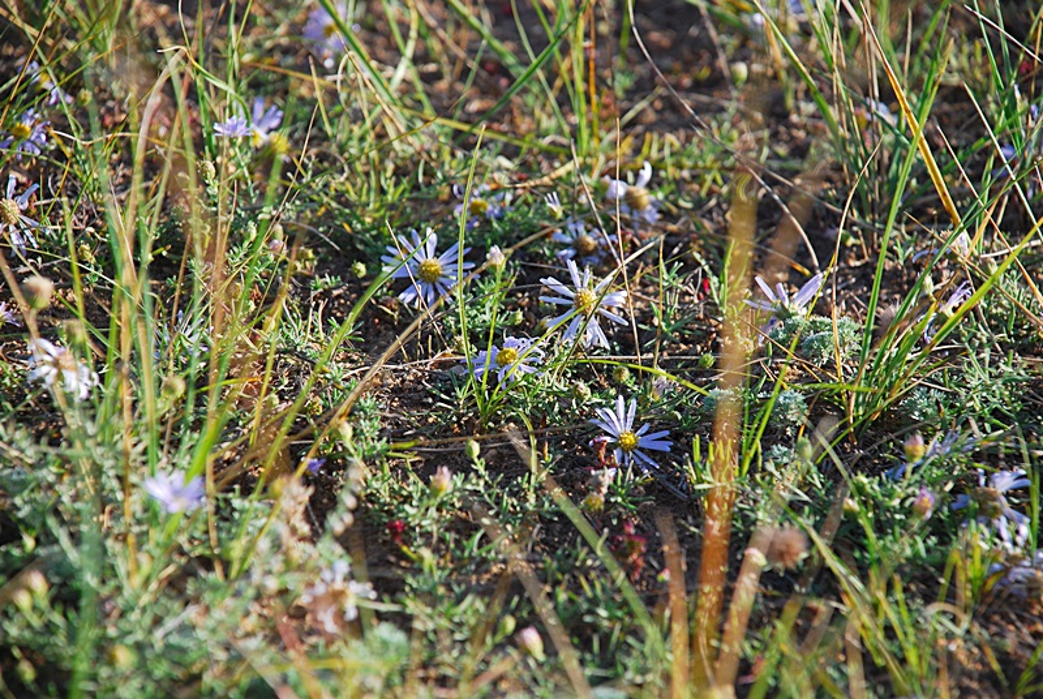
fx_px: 5875
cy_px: 350
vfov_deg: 6.8
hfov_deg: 10.1
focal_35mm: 202
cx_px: 522
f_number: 6.3
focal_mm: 135
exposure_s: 1/320
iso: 220
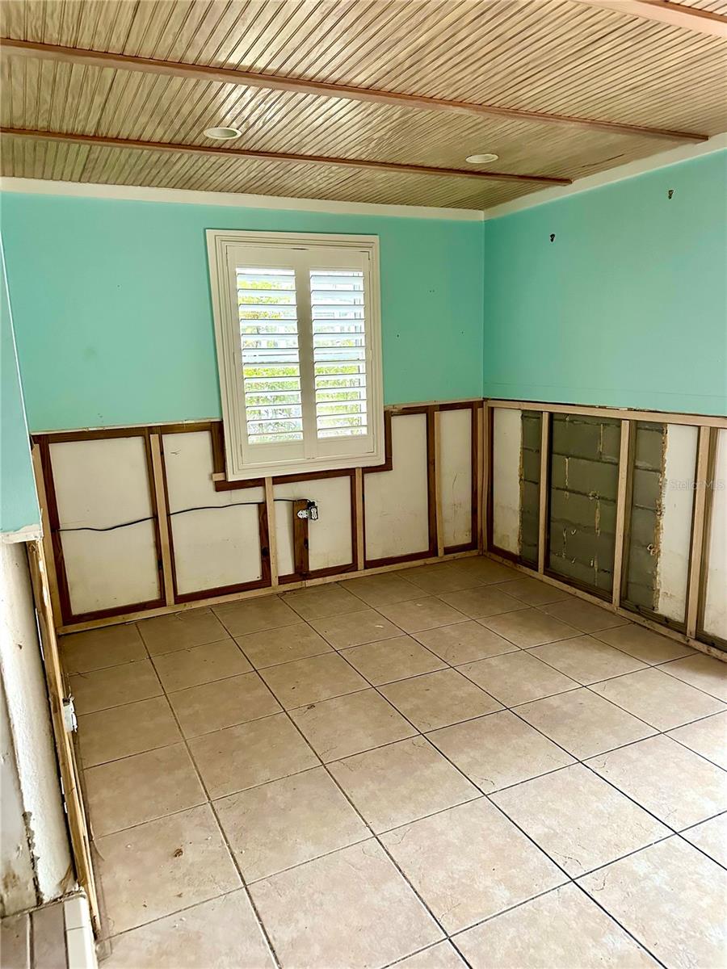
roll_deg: +2.5
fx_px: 672
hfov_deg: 56.8
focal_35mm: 24
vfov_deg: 71.6
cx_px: 364
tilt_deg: -12.1
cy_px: 484
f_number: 1.78
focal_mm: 6.86
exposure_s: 1/60
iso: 800
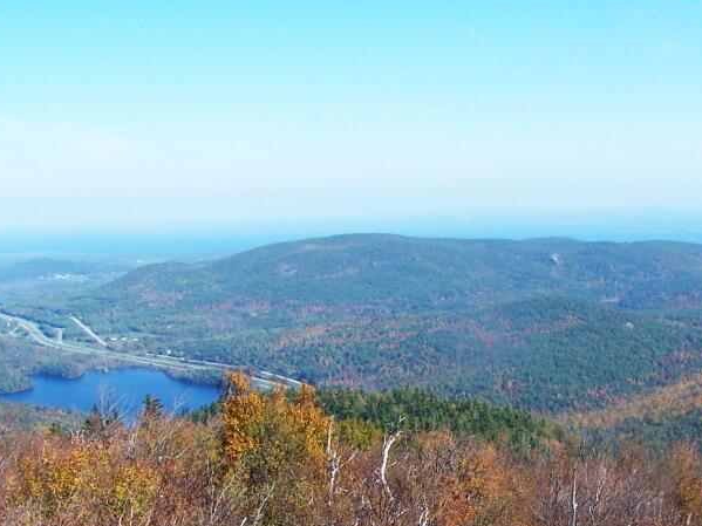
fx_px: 1318
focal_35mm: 65
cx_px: 512
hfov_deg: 29.4
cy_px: 328
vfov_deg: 22.5
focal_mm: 6.3
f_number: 4
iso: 80
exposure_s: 1/640
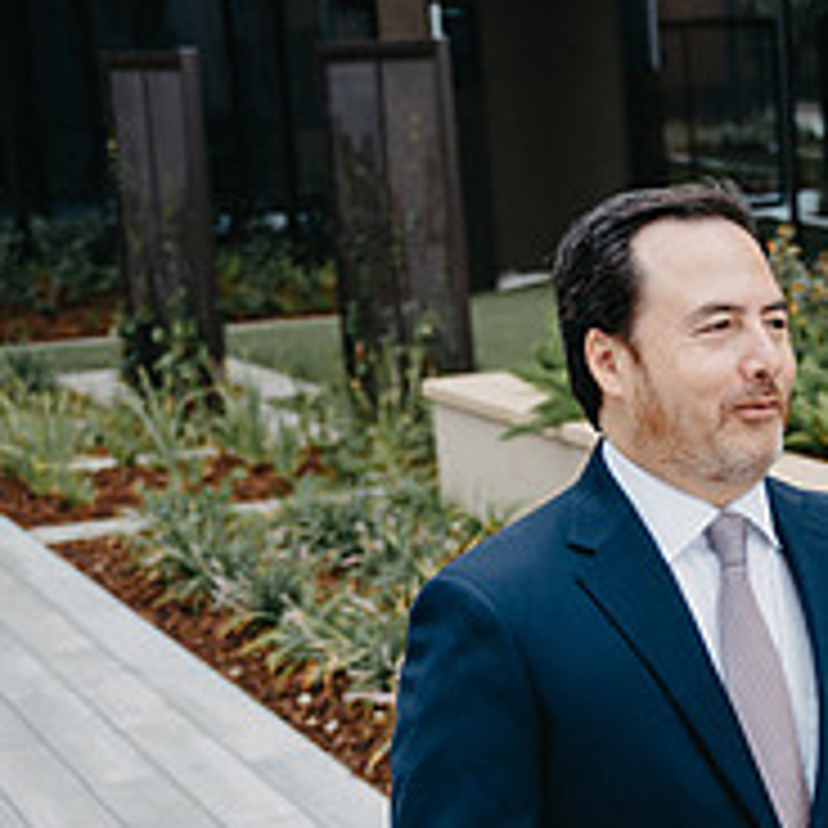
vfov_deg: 17.0
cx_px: 936
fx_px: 2760
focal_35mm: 102
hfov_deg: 16.5
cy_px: 520
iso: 100
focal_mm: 38
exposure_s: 1/320
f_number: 2.8
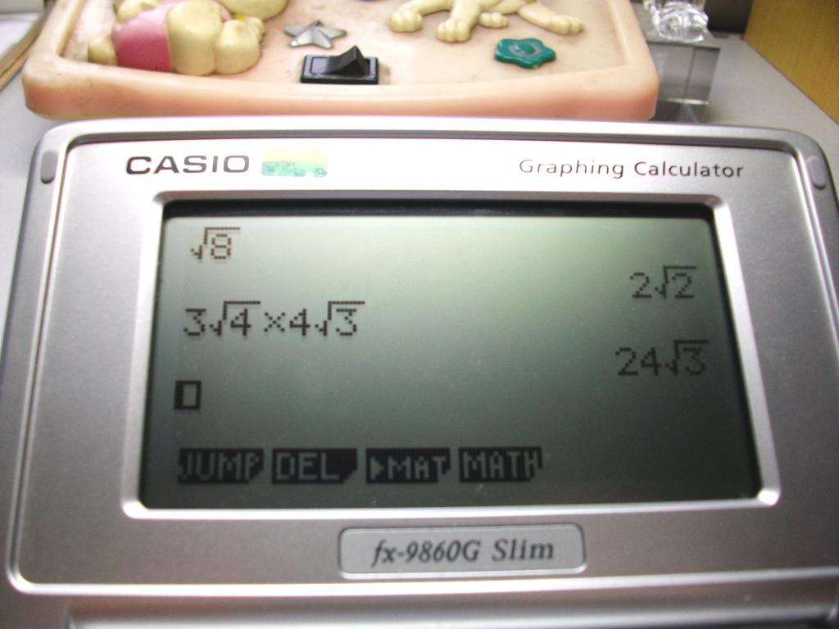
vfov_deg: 44.2
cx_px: 420
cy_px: 314
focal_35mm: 32
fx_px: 776
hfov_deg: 56.8
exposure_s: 1/61.4
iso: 80
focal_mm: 5.7
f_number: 2.9
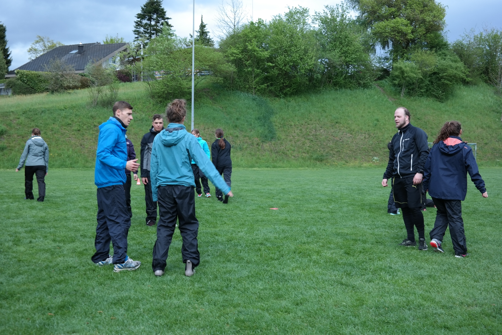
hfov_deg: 42.8
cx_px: 251
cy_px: 168
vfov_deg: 29.2
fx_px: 641
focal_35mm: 46
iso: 100
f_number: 6.3
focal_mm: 30
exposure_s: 1/100
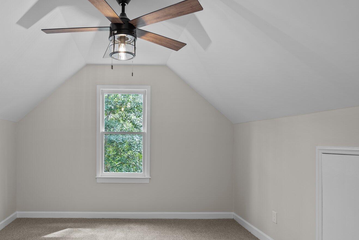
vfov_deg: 51.0
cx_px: 126
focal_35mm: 25
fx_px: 249
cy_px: 142
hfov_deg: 69.9
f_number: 4
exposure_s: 1/8
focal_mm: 16
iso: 250
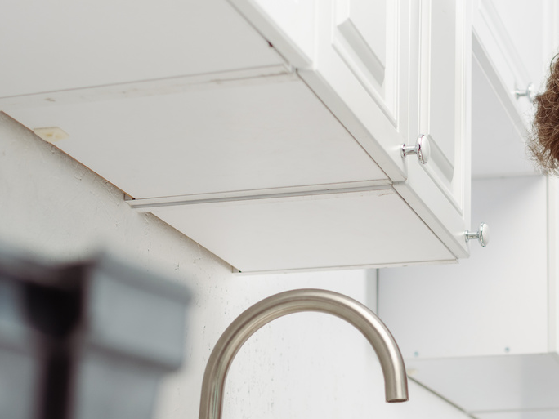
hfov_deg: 23.2
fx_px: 1340
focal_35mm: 83
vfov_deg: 17.5
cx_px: 451
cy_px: 368
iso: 100
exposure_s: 1/200
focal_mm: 35
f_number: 3.2
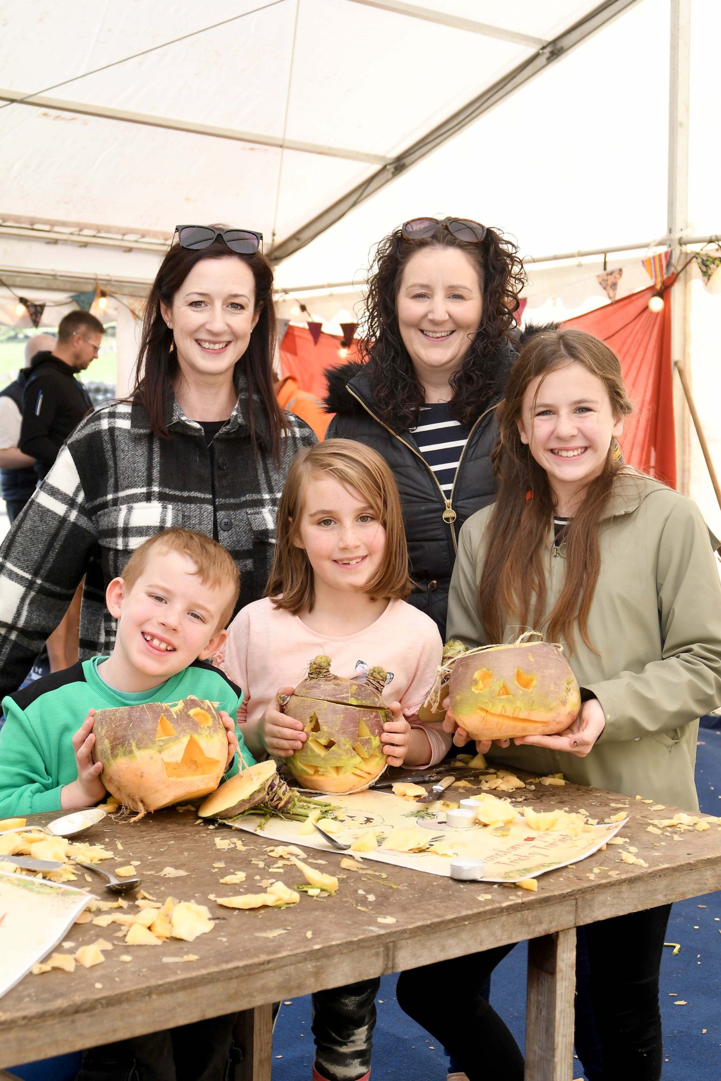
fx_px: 1442
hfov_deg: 28.1
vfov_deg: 41.1
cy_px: 540
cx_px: 360
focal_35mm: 48
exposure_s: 1/160
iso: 320
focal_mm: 32
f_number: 6.3
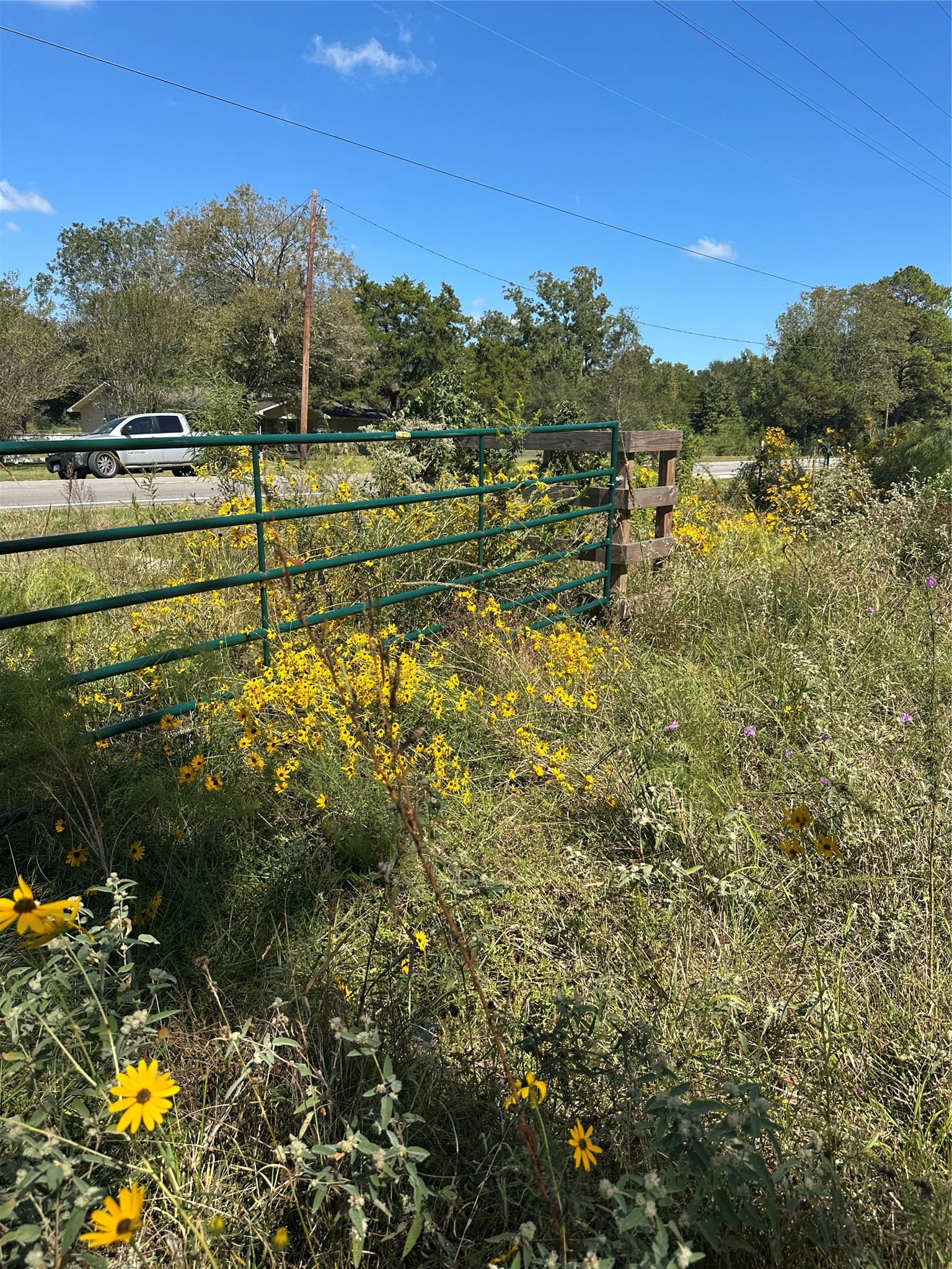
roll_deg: -1.8
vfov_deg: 71.6
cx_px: 476
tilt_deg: -10.9
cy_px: 634
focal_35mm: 24
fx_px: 880
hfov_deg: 56.8
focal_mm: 6.86
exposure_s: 1/2882
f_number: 1.78
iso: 80
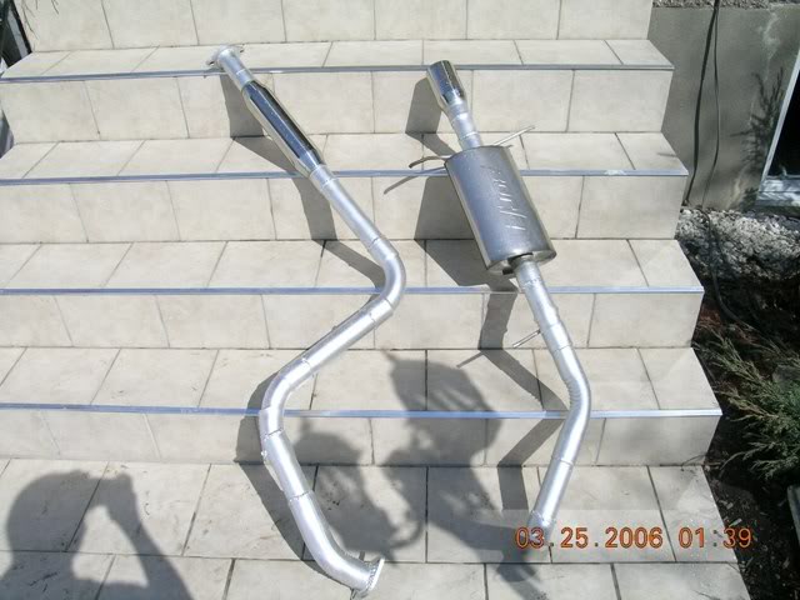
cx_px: 400
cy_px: 300
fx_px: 716
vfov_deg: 45.4
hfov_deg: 58.4
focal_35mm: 31
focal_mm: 6.5
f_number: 4.6
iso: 50
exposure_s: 1/1024
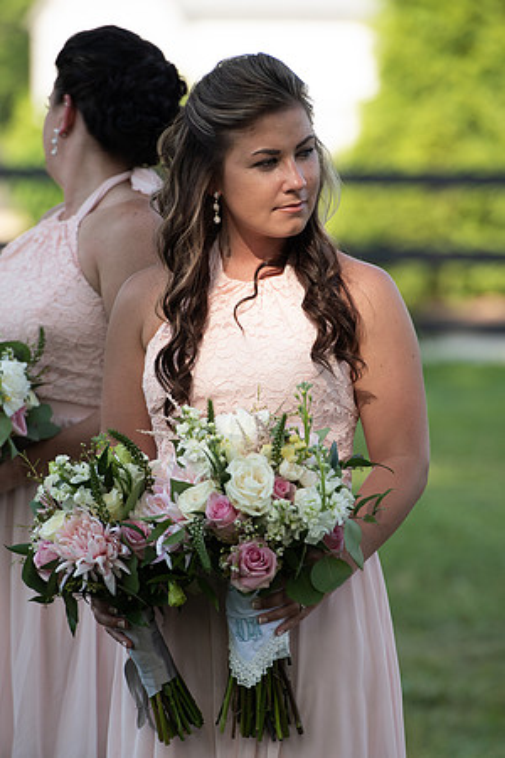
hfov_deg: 4.6
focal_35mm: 300
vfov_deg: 6.9
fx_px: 6308
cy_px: 379
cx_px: 256
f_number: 4
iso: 320
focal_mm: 200
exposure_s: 1/800
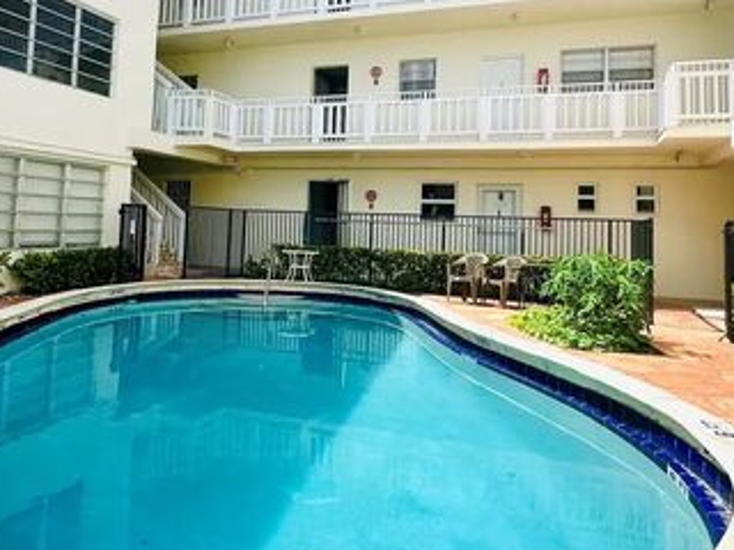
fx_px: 594
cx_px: 351
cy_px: 181
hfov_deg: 63.4
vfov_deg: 48.9
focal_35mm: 28
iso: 40
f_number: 2.2
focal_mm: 2.22
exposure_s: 1/1350
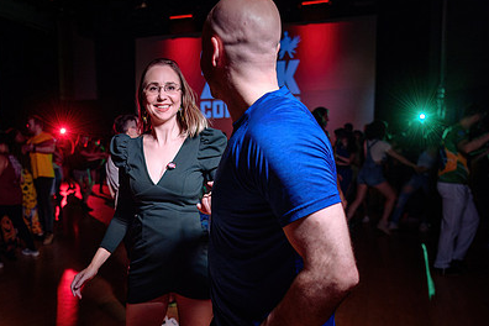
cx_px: 184
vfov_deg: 32.4
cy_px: 211
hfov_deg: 47.0
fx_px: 557
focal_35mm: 41
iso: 800
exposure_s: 1/160
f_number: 2.8
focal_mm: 28
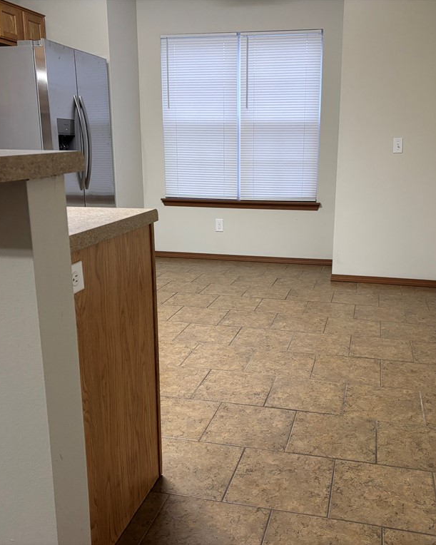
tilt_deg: -12.7
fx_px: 549
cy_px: 272
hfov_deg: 43.2
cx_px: 252
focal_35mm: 34
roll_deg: -0.9
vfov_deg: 52.9
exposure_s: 1/60
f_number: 1.6
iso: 200
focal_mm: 5.96
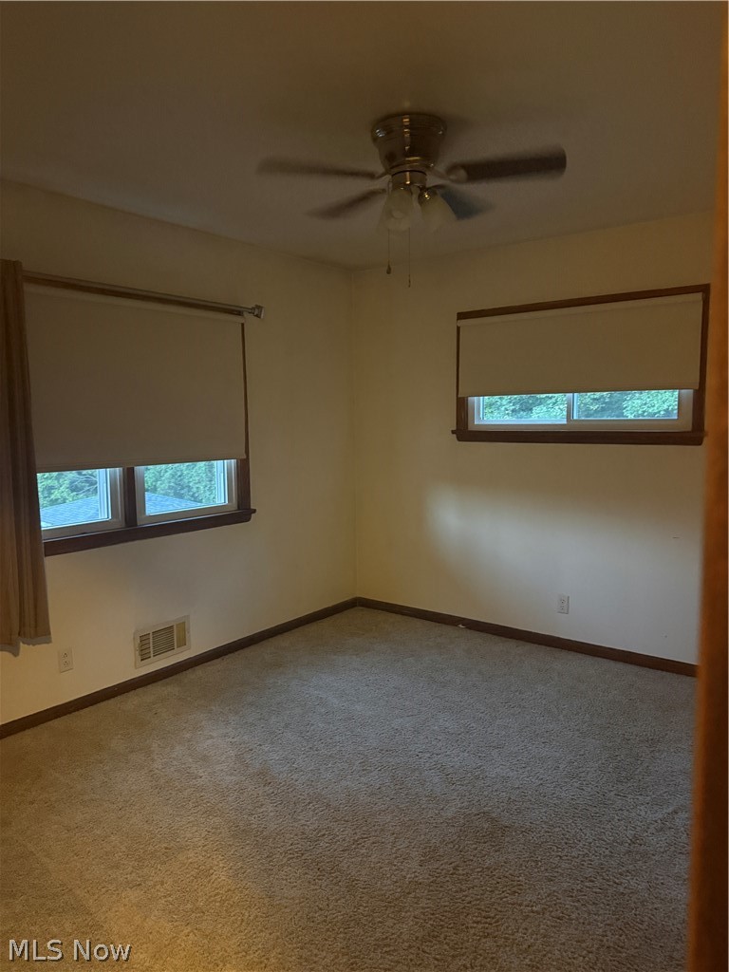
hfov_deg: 56.8
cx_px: 364
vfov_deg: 71.6
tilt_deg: -6.1
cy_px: 486
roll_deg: +0.6
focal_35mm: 24
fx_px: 674
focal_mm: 6.76
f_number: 1.78
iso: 1000
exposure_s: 1/30
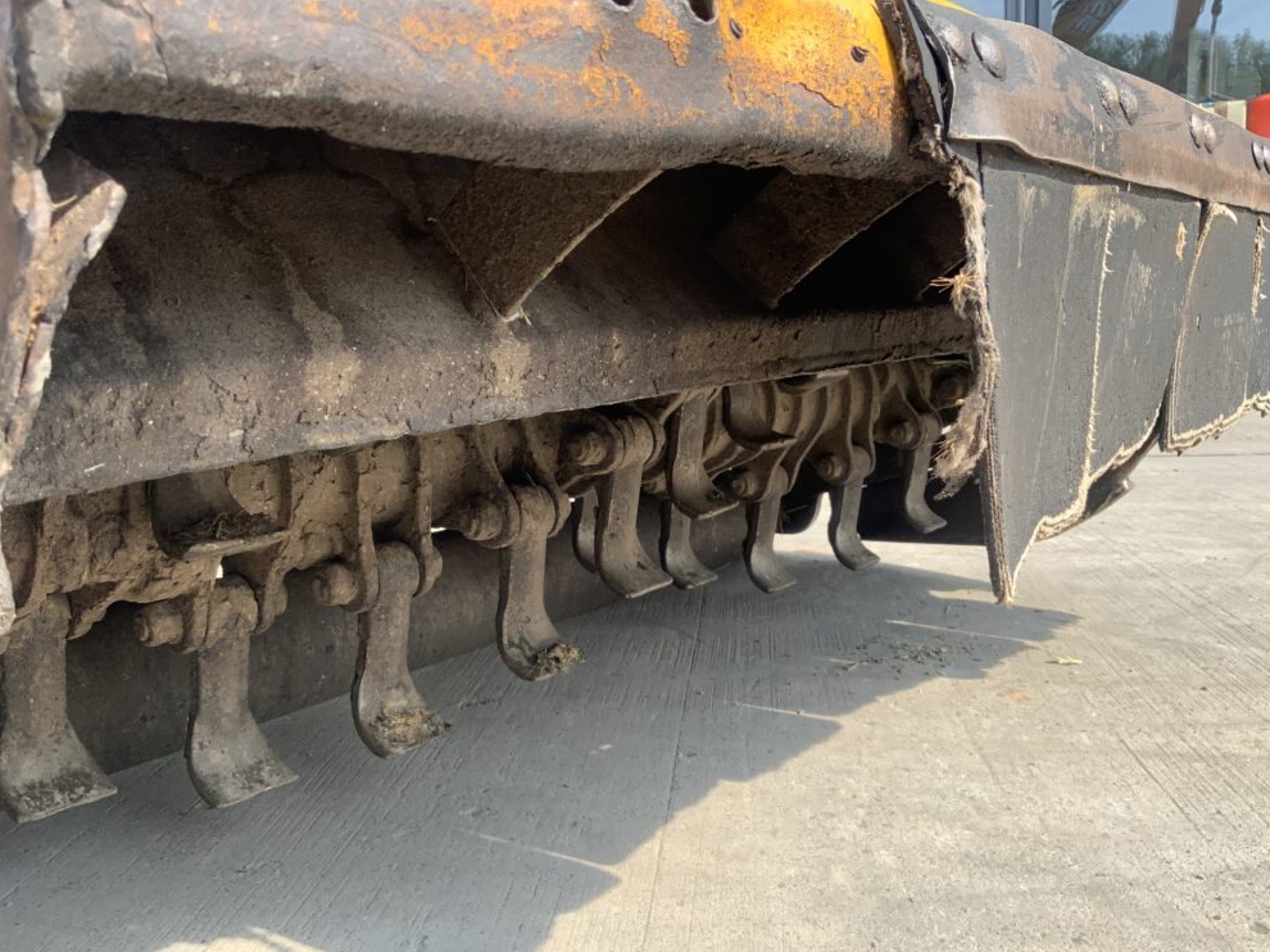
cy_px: 480
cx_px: 640
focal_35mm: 30
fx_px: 1100
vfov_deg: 46.8
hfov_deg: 60.0
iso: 16
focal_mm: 3
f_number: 1.8
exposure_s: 1/446
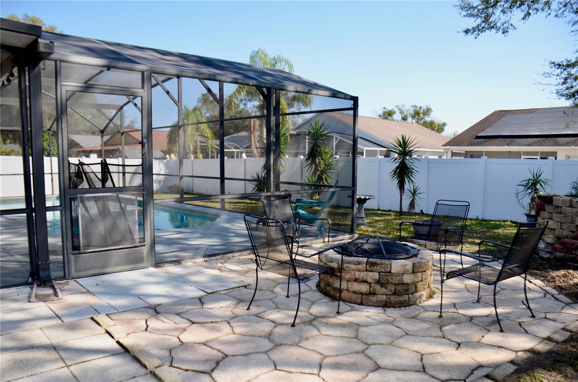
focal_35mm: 27
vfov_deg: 47.7
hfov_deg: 67.5
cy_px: 191
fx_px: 433
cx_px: 289
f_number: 5.6
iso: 100
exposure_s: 1/250
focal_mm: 18
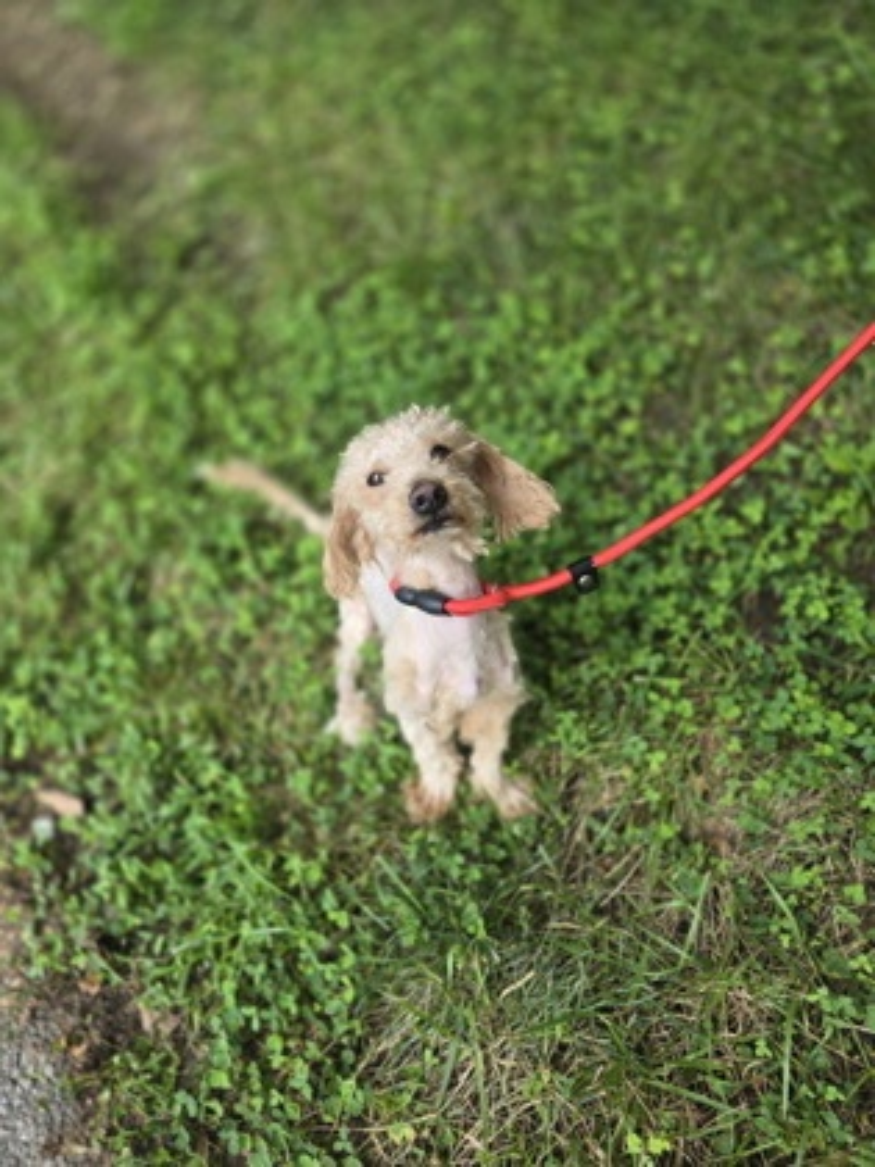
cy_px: 584
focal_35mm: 23
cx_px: 438
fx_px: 775
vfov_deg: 73.9
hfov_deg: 58.9
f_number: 1.7
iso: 50
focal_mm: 6.3
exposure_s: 1/359
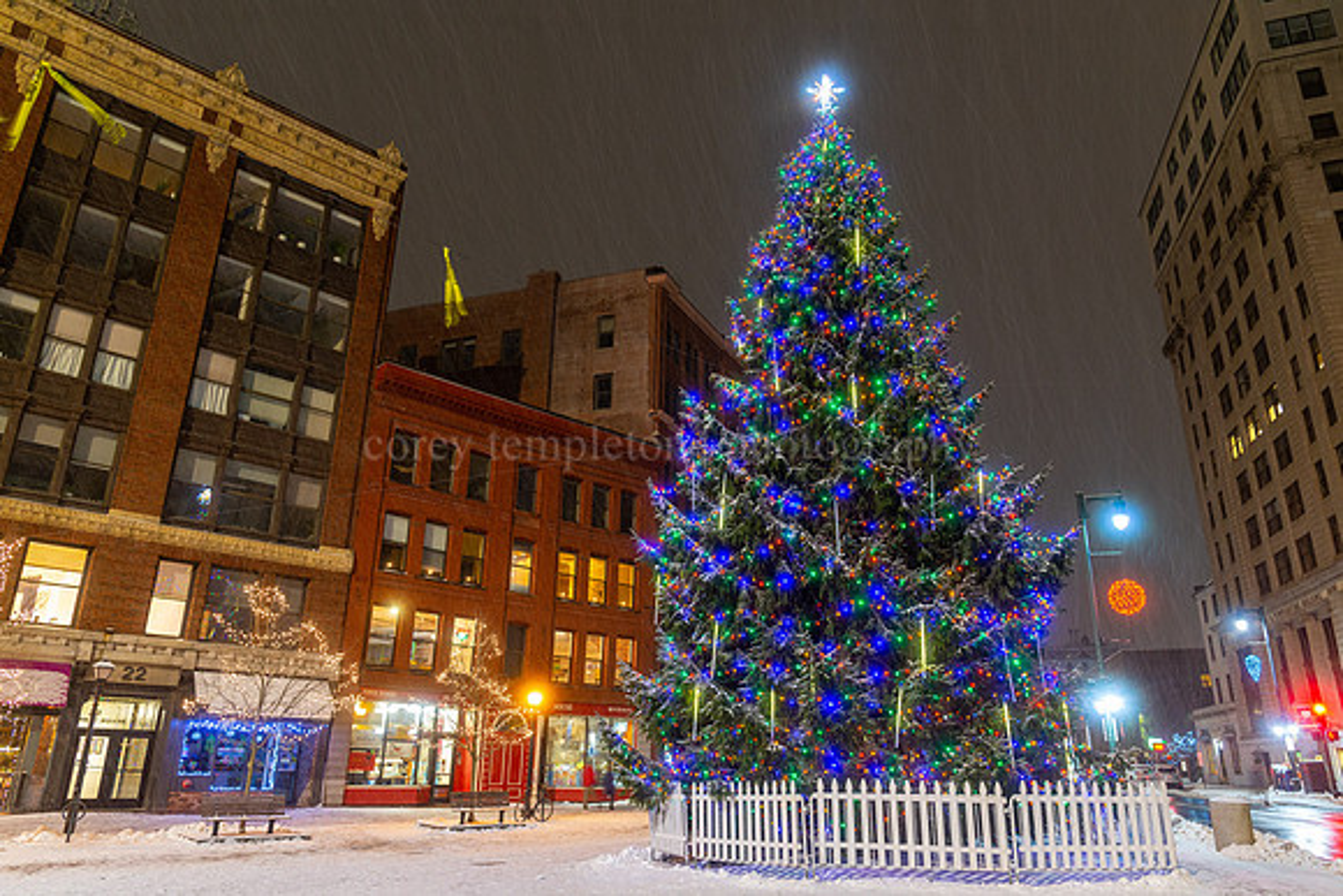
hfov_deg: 73.7
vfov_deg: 53.2
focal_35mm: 24
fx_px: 896
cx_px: 672
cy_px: 448
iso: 1000
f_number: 6.3
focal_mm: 24
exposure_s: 1/2.5
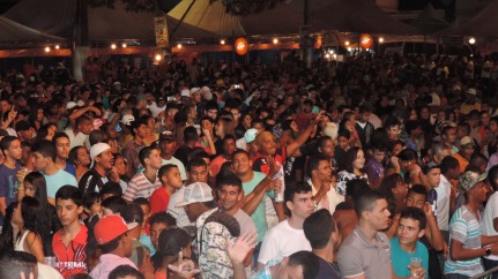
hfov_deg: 31.0
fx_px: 898
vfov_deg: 17.7
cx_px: 240
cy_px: 118
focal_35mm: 68
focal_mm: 10.7
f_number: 3.7
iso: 800
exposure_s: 1/160
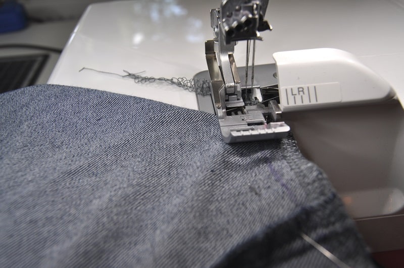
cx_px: 202
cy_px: 134
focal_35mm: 33
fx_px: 370
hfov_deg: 57.3
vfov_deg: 39.9
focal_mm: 22
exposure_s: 1/125
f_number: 5.6
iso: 250
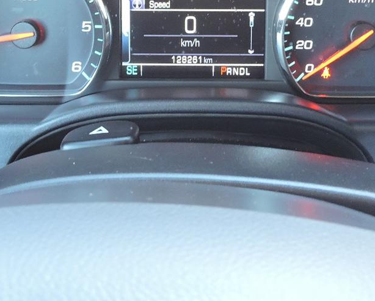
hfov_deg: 30.9
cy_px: 20
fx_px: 677
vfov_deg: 24.2
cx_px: 175
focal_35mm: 61
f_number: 3.1
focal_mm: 5.4
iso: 400
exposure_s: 1/25
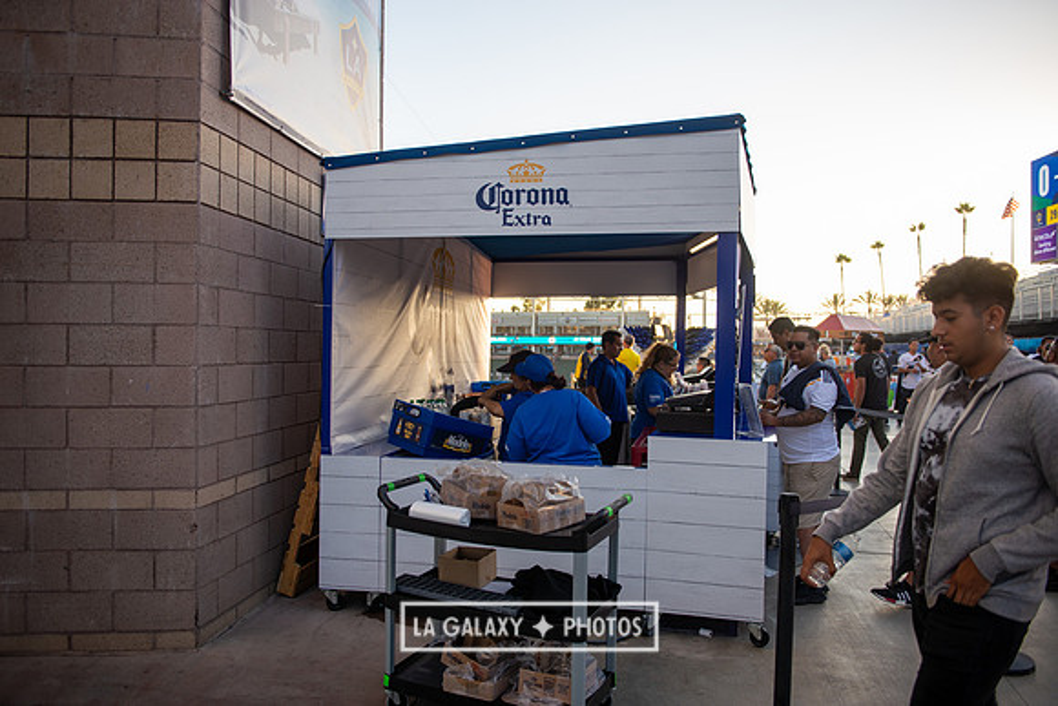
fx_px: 823
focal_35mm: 28
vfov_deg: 46.4
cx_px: 529
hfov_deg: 65.5
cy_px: 353
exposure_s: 1/640
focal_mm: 28
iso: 125
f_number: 2.8
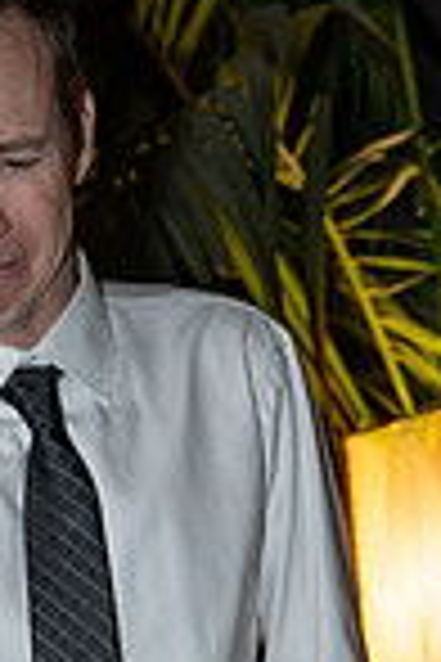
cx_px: -18
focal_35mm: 98
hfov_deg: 13.7
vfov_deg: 19.4
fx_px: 1801
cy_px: 838
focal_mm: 32
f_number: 3.5
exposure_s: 1/125
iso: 1600
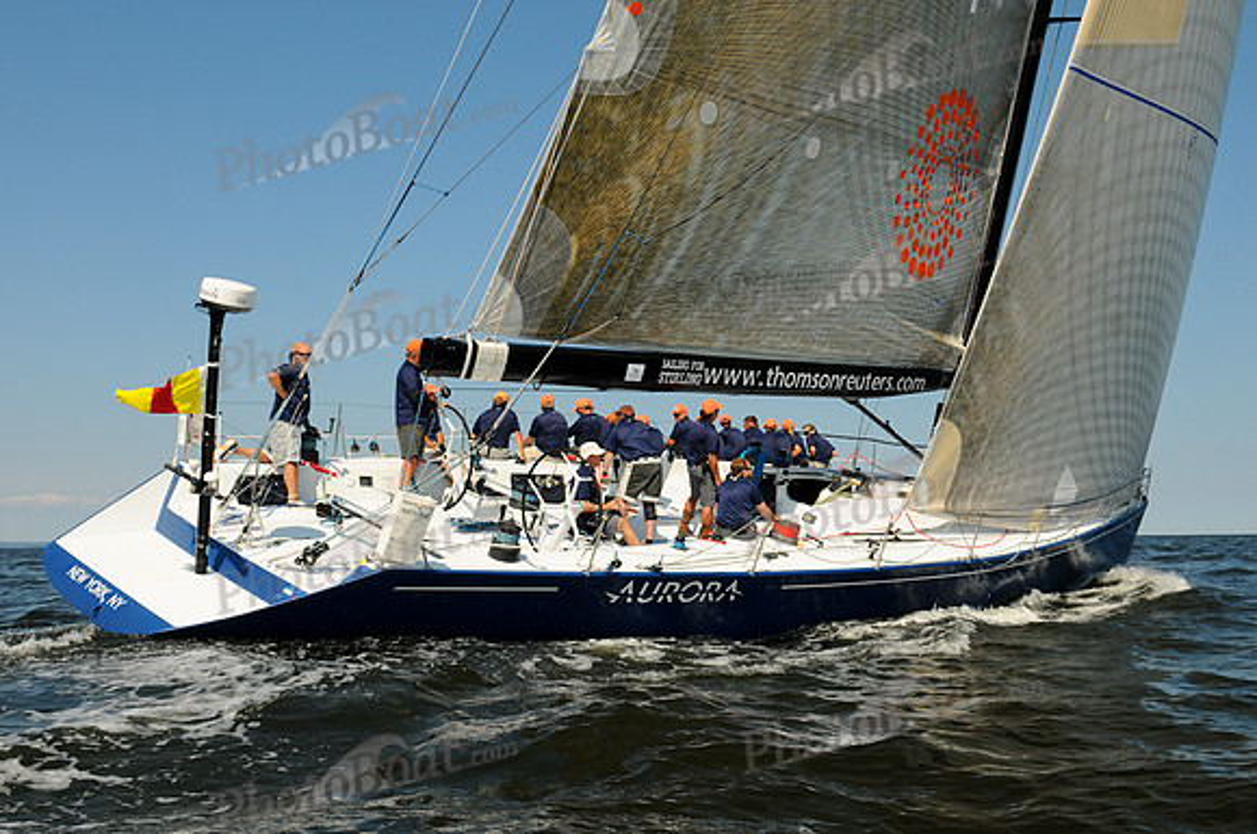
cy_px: 417
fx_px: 1255
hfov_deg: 53.2
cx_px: 628
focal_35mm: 36
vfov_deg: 36.8
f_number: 8
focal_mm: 24
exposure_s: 1/640
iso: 200
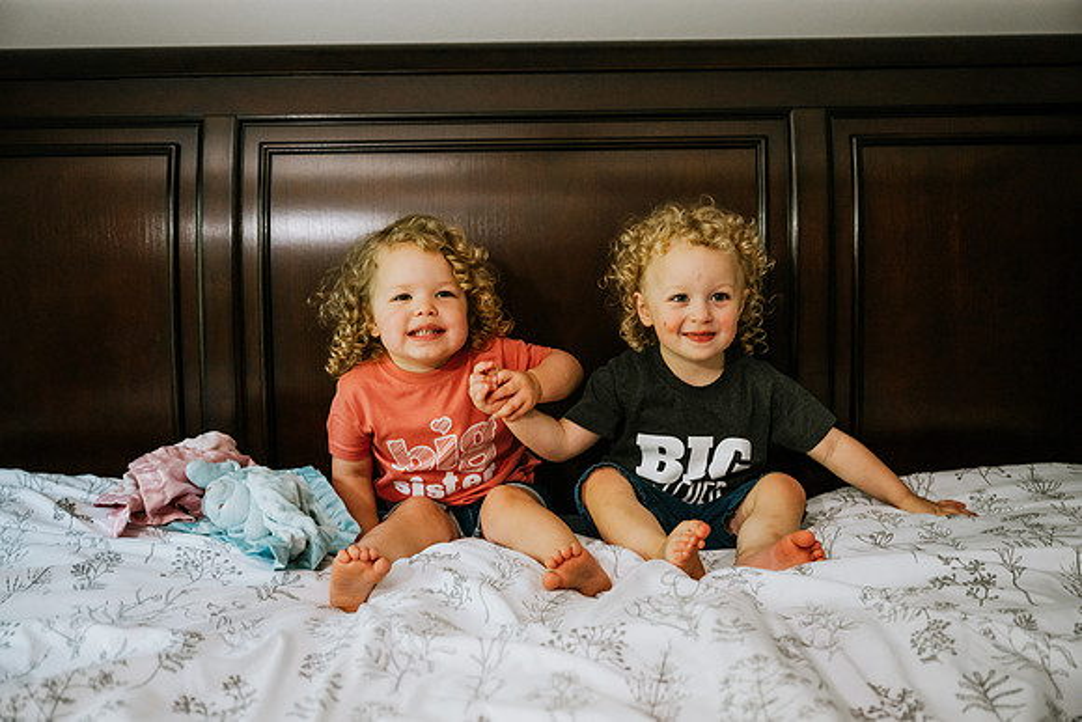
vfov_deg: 31.9
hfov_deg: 46.4
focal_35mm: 42
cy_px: 361
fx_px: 1263
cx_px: 541
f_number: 3.5
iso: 1250
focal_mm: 42
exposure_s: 1/250
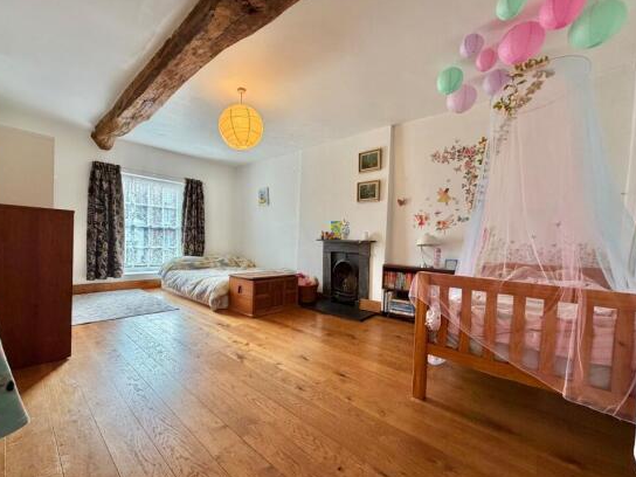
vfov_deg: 81.7
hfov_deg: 98.1
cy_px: 252
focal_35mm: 15
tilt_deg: -2.7
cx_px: 307
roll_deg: -2.5
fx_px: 276
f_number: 2.2
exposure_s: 1/121
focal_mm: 2.22
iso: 200
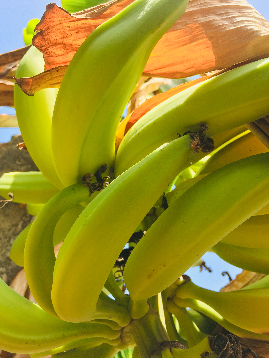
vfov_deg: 61.7
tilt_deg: +47.6
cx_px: 134
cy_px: 179
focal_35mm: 29
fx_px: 300
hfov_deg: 48.2
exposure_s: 1/732
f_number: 2.2
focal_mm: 4.15
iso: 32
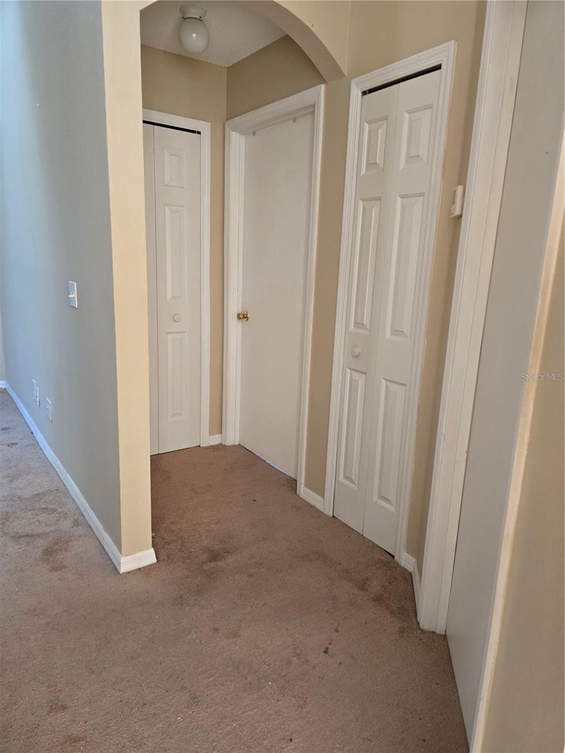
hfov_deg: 58.9
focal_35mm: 23
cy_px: 376
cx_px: 282
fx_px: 501
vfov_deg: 73.9
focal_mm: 6.3
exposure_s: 1/120
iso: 1000
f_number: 1.7
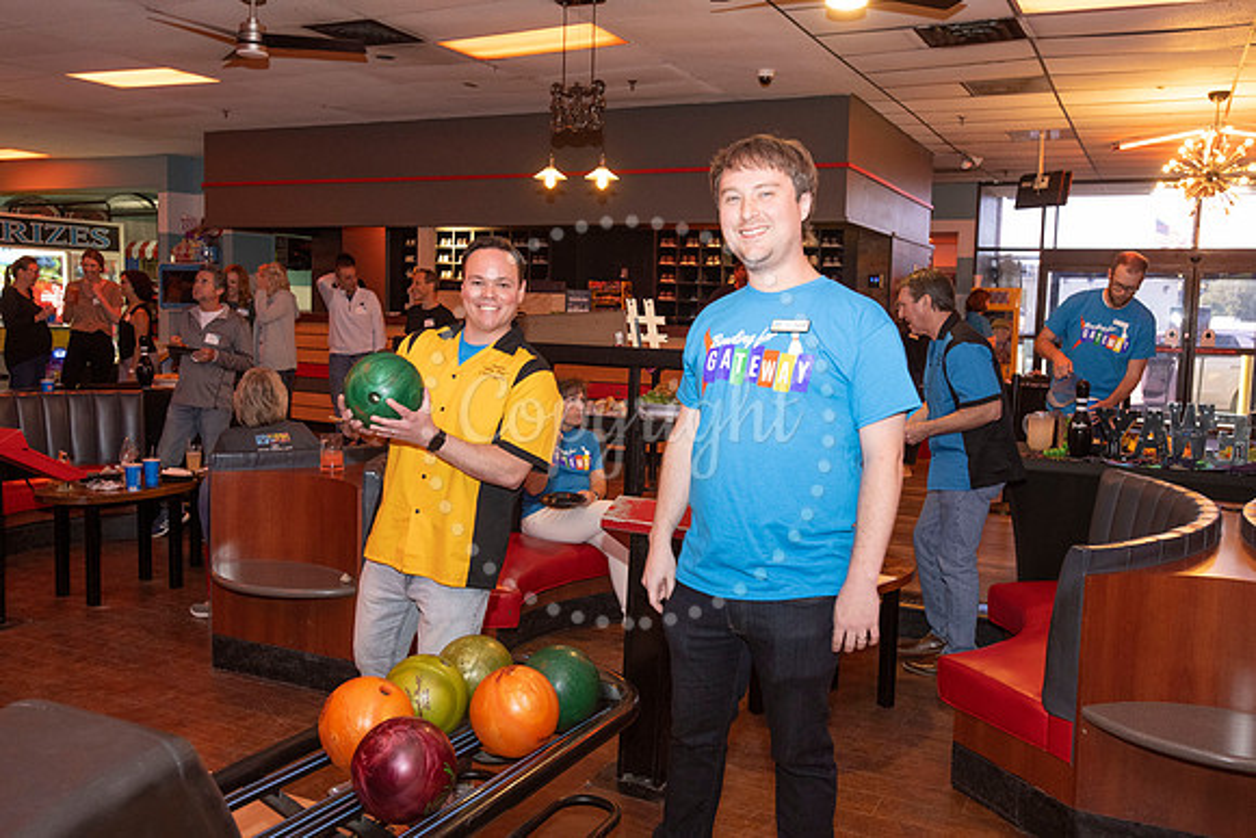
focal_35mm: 32
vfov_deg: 41.1
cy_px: 419
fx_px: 1117
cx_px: 628
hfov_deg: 58.7
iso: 2500
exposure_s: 1/80
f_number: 5.6
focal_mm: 32
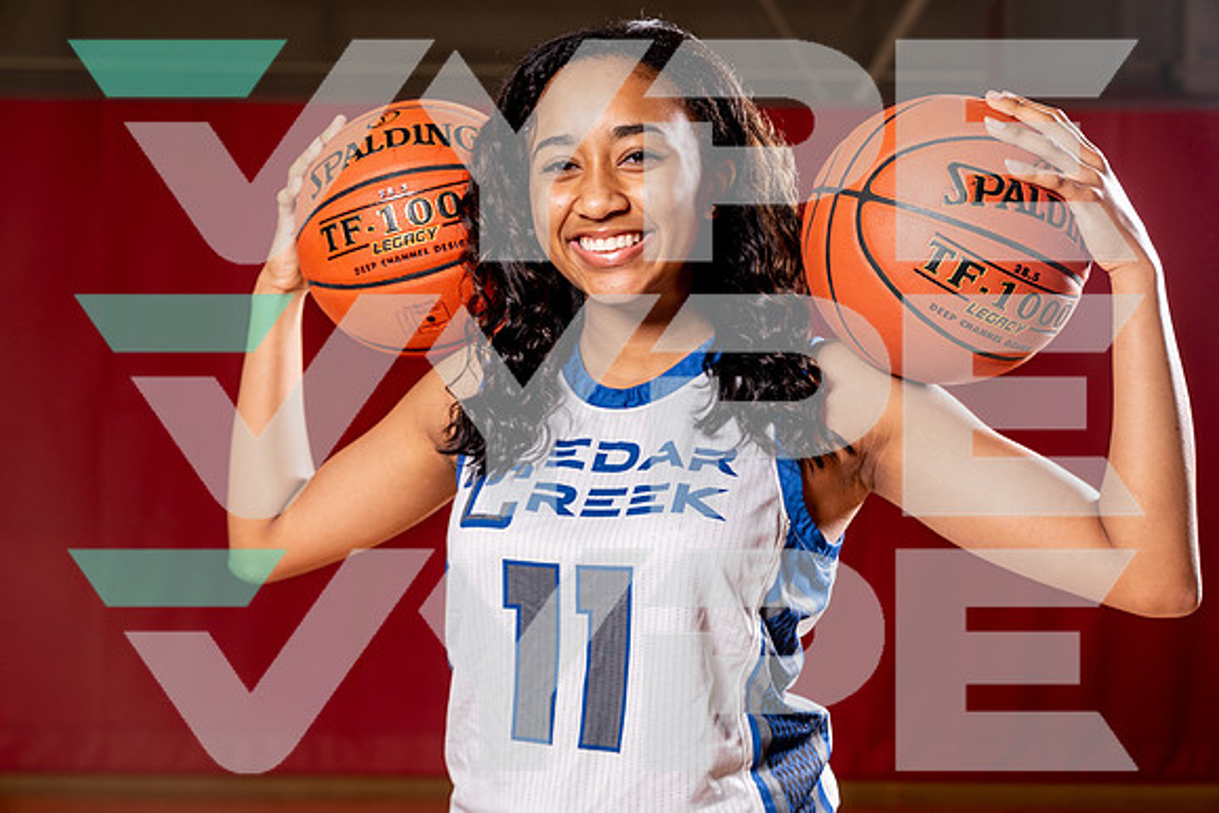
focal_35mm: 66
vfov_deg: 20.6
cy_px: 406
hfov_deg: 30.5
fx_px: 2235
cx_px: 610
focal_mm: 66
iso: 100
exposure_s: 1/125
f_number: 6.3
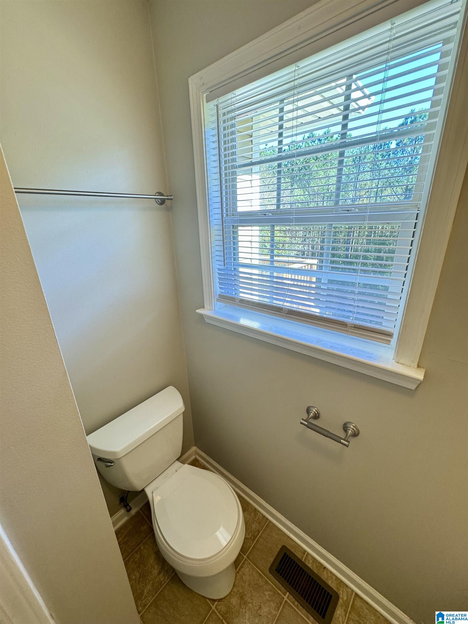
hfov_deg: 85.7
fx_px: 252
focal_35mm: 14
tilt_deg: -19.7
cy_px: 312
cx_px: 234
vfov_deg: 102.1
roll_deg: +2.1
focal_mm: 2.22
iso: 160
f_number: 2.2
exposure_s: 1/60
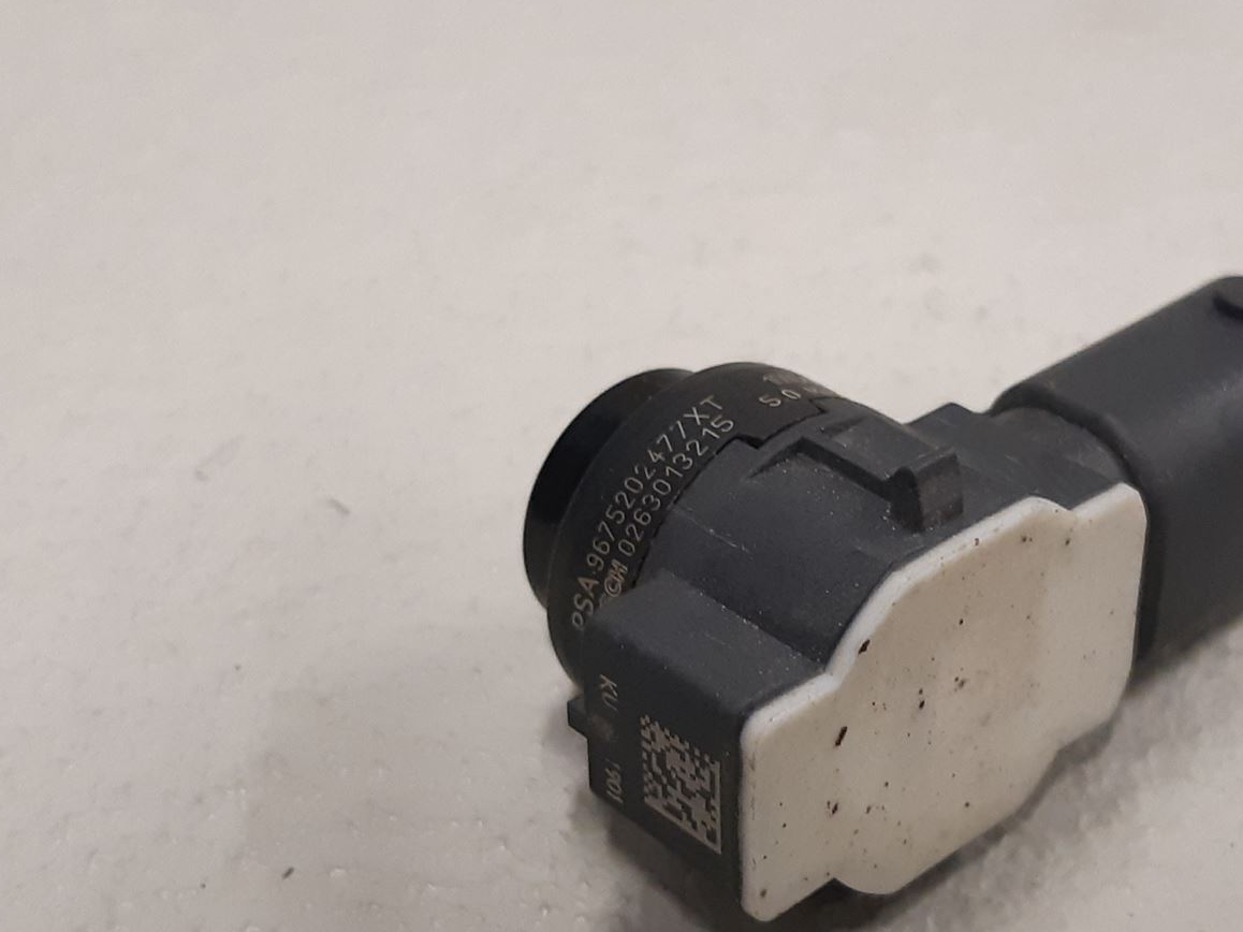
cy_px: 580
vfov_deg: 31.4
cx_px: 781
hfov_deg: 40.9
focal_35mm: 46
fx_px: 1651
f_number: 1.7
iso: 200
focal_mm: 3.93
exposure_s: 1/50
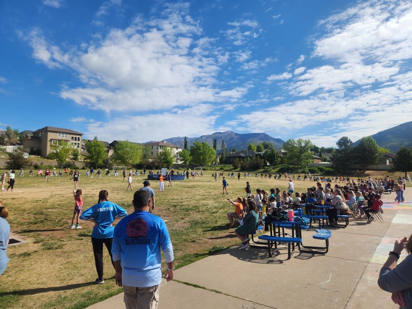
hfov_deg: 73.9
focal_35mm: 23
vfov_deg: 58.9
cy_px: 154
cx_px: 206
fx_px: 274
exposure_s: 1/2252
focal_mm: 5.4
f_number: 1.8
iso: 20
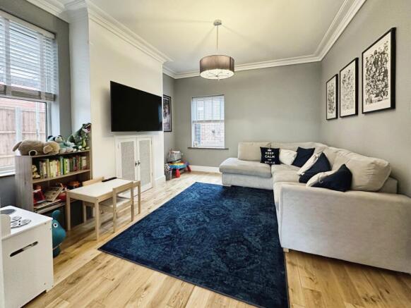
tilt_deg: -4.5
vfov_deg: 85.7
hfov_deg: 102.0
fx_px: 166
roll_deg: +0.3
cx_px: 206
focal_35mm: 14
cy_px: 154
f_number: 2.2
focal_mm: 2.22
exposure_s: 1/50
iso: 500
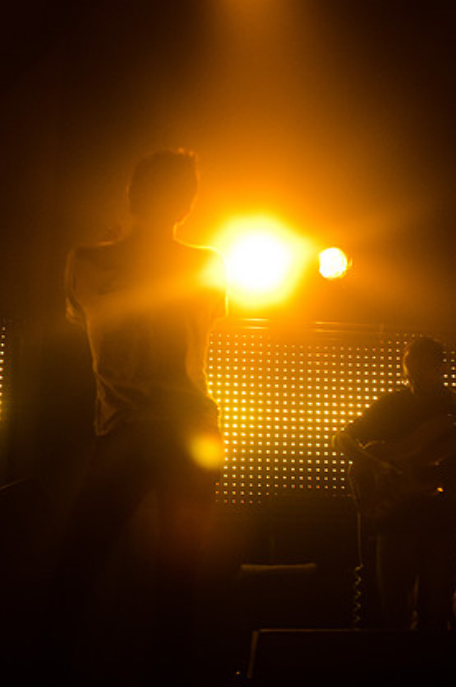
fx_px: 1079
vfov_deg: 35.4
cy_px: 358
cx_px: 232
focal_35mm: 57
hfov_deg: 23.9
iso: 3200
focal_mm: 35
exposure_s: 1/320
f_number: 2.8
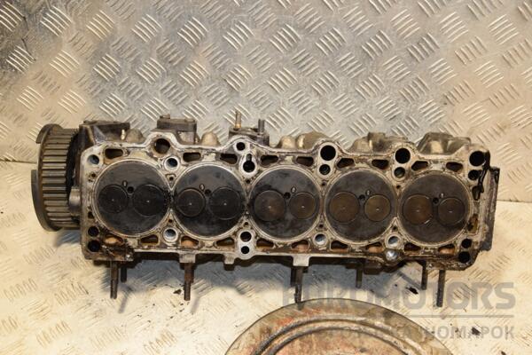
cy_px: 178
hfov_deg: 46.4
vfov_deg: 31.9
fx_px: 621
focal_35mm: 42
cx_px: 266
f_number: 5
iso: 800
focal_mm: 28
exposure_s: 1/125
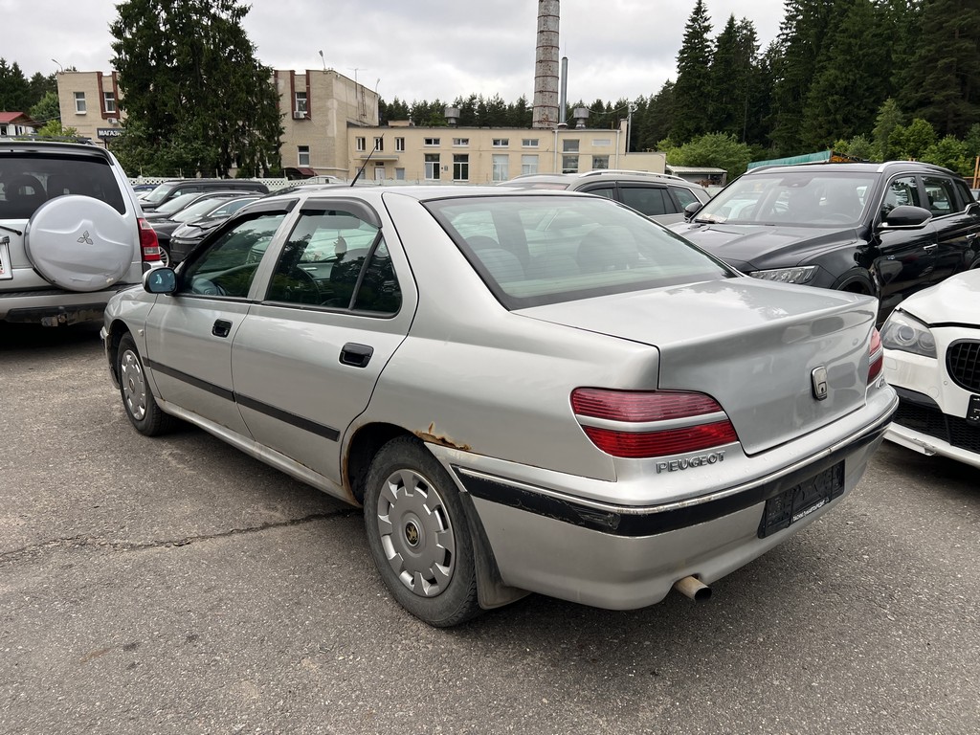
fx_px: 736
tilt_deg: -11.3
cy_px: 368
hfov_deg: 67.3
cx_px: 490
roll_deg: -1.9
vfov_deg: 53.1
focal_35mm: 26
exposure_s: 1/873
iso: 50
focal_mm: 5.7
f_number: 1.5
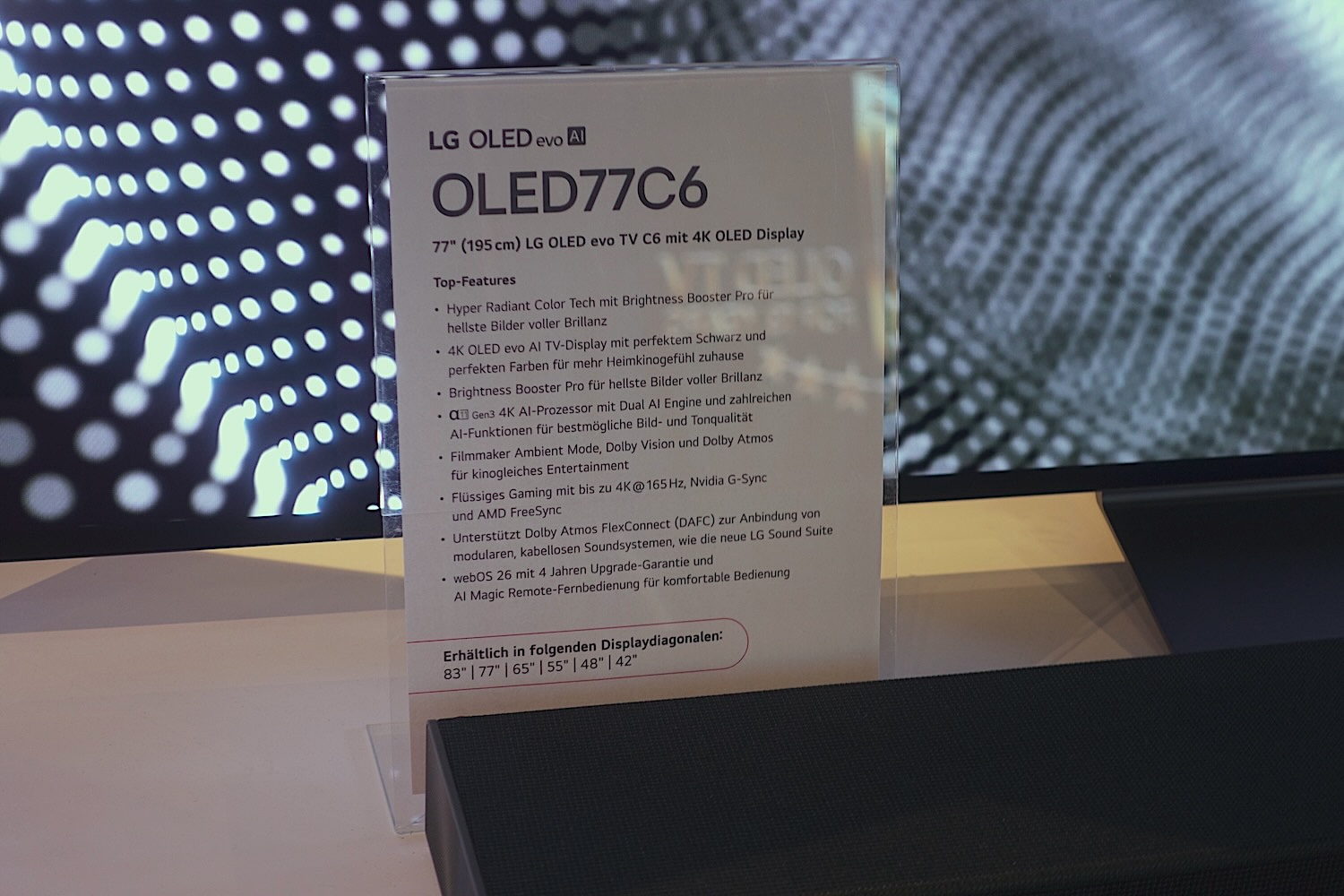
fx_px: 2613
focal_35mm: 70
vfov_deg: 19.5
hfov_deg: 28.8
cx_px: 672
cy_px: 448
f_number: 2.8
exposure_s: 1/10
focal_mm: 25.7
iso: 200
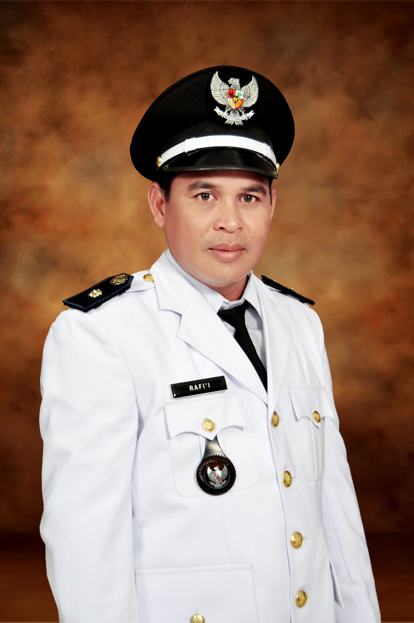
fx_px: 986
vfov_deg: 35.1
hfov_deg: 23.7
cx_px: 207
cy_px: 312
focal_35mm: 57
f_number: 4.8
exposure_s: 1/100
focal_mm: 38
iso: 400
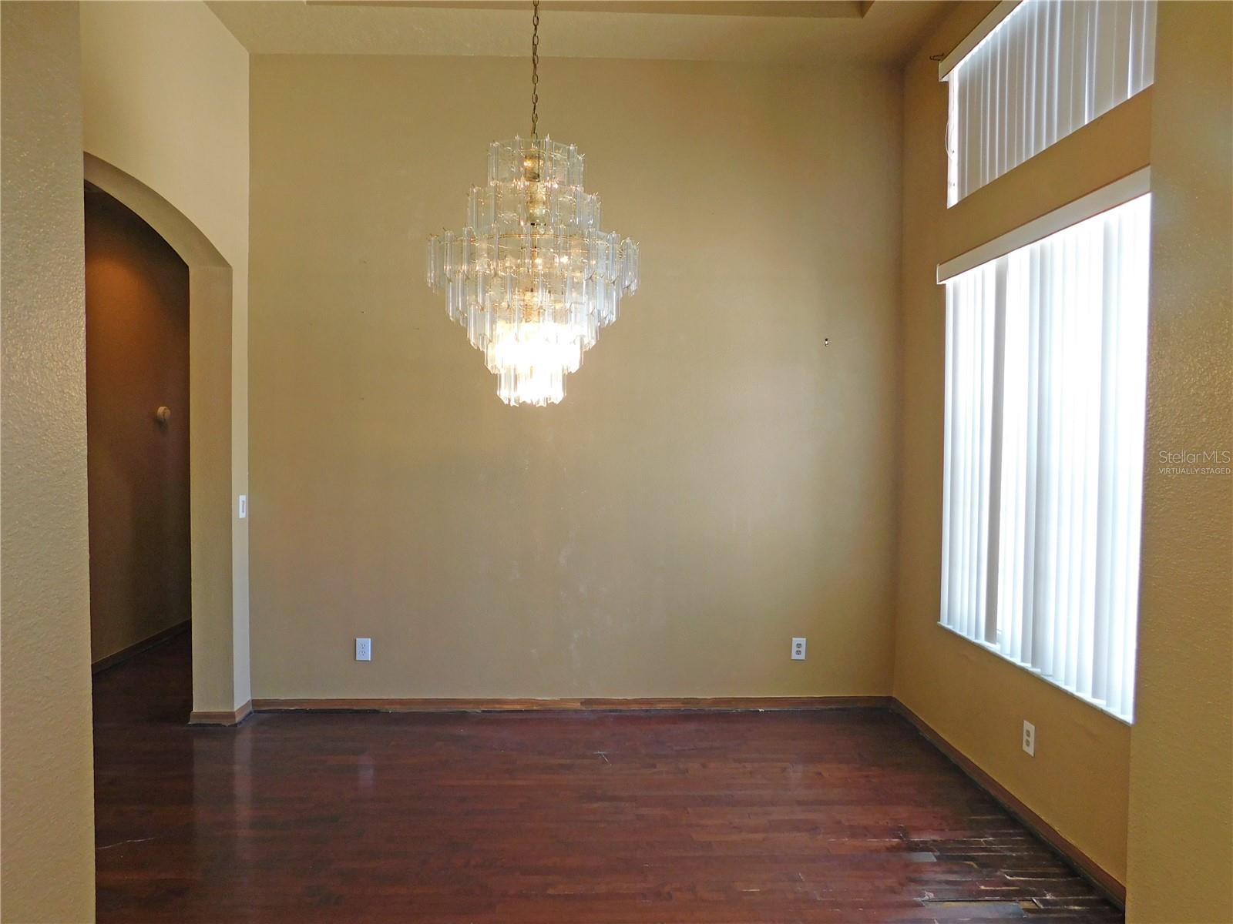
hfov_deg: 73.9
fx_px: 819
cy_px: 462
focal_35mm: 23
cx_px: 616
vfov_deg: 58.9
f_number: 3
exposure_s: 1/30
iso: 125
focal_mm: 4
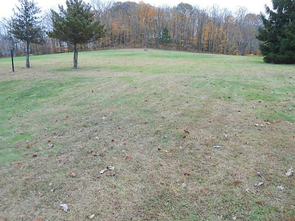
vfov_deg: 53.1
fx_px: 222
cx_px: 148
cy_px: 110
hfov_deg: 67.3
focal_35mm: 26
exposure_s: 1/160
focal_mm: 4.6
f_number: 3.5
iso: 80
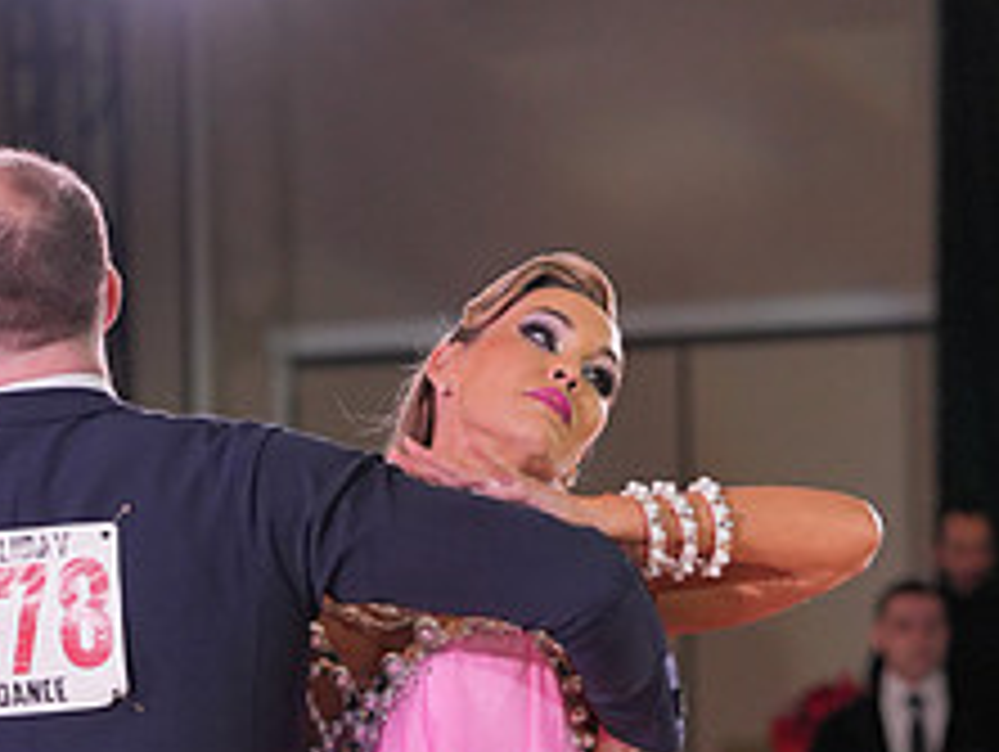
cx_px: 331
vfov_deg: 5.3
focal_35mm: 276
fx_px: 7974
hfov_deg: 7.2
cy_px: 1153
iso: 1600
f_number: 4
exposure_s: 1/500
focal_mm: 110
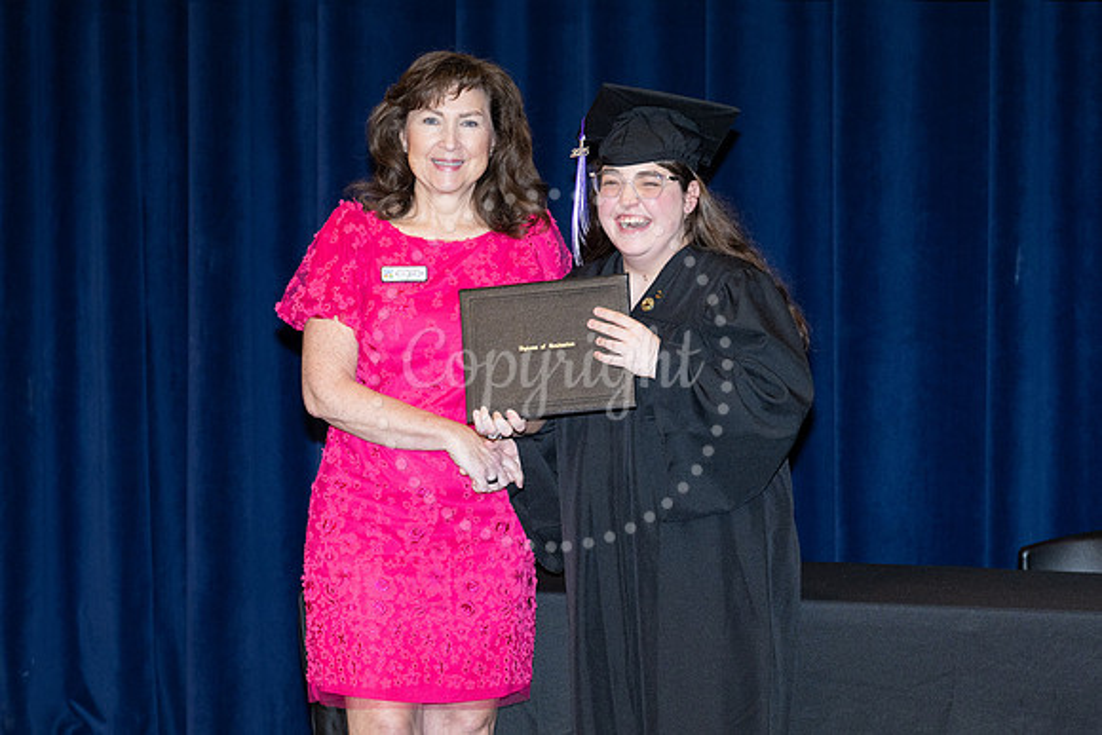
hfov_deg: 14.2
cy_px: 362
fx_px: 4418
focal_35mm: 144
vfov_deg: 9.5
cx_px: 615
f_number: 5.6
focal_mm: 115
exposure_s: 1/200
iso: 1000
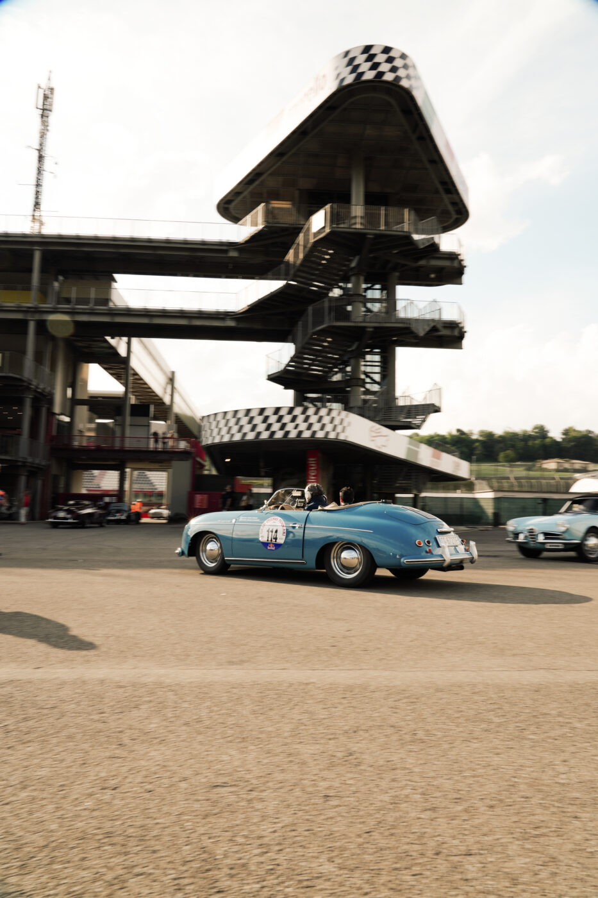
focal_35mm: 24
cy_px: 449
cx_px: 299
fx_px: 598
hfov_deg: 53.1
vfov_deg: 73.8
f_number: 11
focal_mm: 24
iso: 100
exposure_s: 1/40
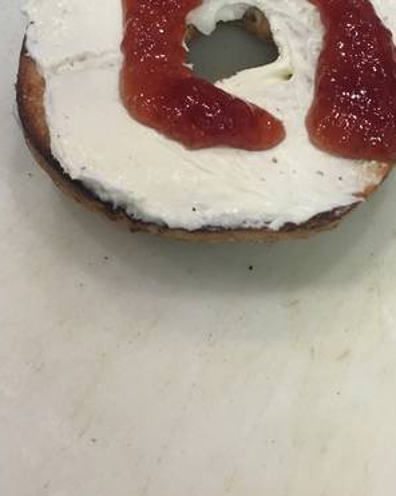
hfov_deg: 26.9
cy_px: 104
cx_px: 270
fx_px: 822
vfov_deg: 32.7
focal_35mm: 56
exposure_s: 1/30
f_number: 2.2
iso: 40
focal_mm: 4.15
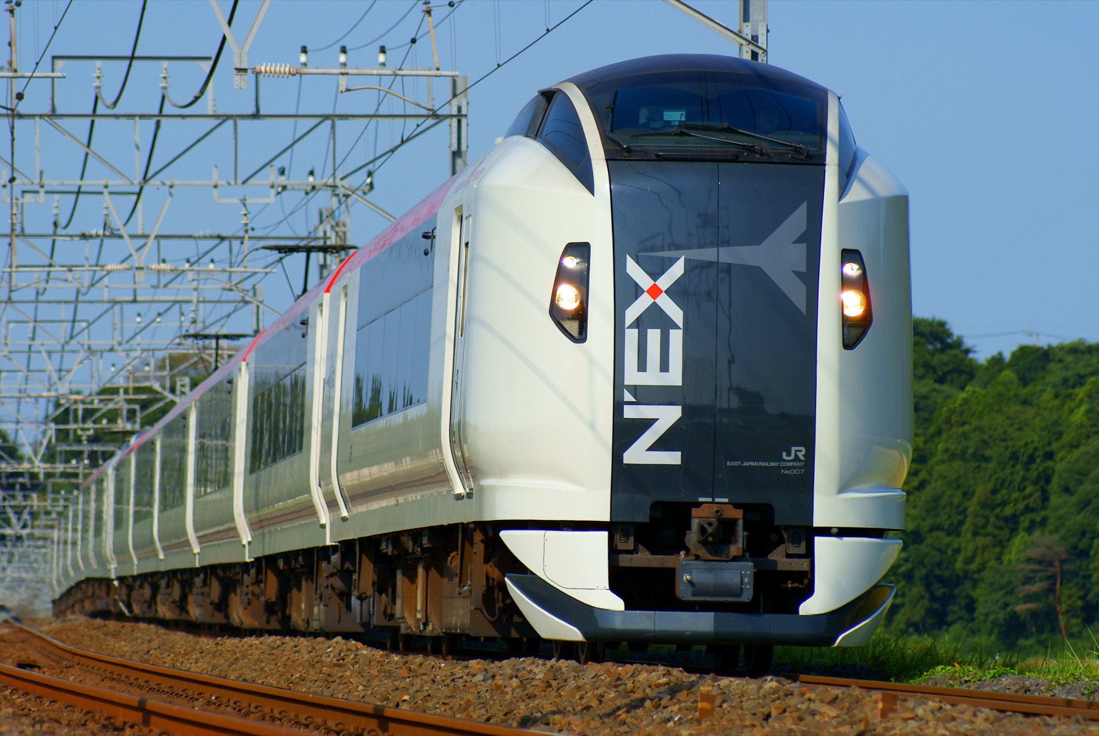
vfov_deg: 5.1
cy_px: 368
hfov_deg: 7.6
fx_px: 8253
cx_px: 550
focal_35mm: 270
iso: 125
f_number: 6.3
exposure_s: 1/800
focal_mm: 180
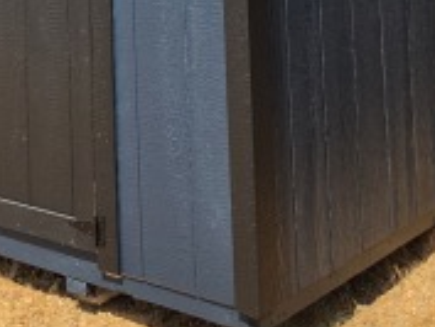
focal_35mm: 83
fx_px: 1044
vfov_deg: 16.2
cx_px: 108
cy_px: -167
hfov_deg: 23.3
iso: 64
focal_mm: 6.5
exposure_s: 1/7329
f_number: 1.4
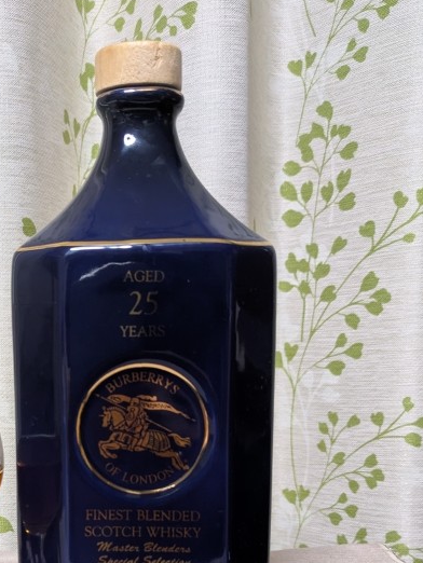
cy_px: 443
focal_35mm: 49
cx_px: 46
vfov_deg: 37.6
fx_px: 798
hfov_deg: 28.6
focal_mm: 5.43
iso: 495
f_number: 1.89
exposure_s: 1/33.3
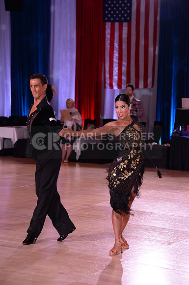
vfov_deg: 20.8
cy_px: 142
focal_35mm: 98
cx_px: 94
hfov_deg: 13.9
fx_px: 774
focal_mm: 98
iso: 1600
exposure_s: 1/250
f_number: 5
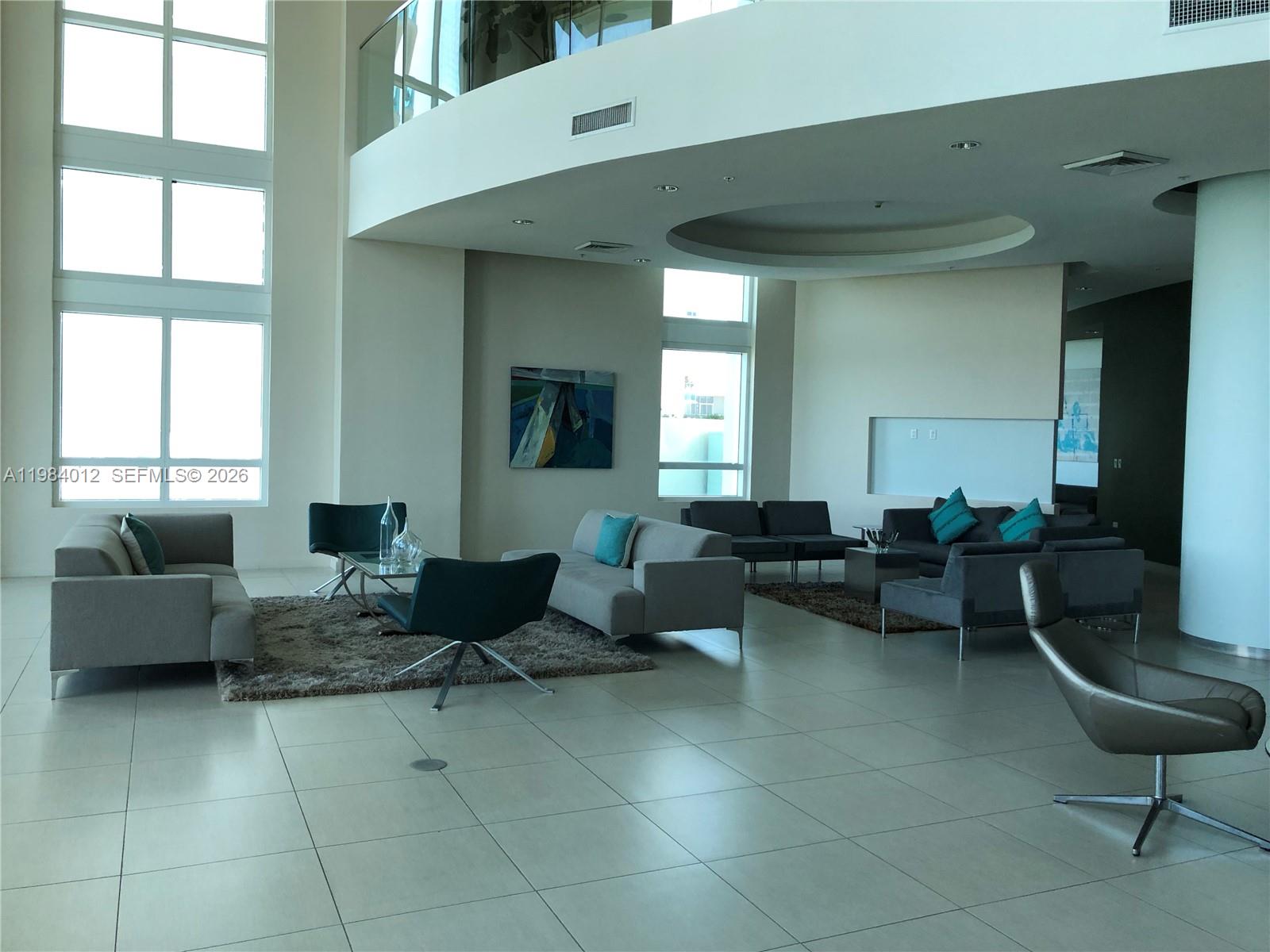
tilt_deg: -0.9
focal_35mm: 28
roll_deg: -0.9
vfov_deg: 49.7
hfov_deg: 63.4
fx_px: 1027
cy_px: 476
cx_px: 635
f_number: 1.8
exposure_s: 1/30
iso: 25
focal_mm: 3.99
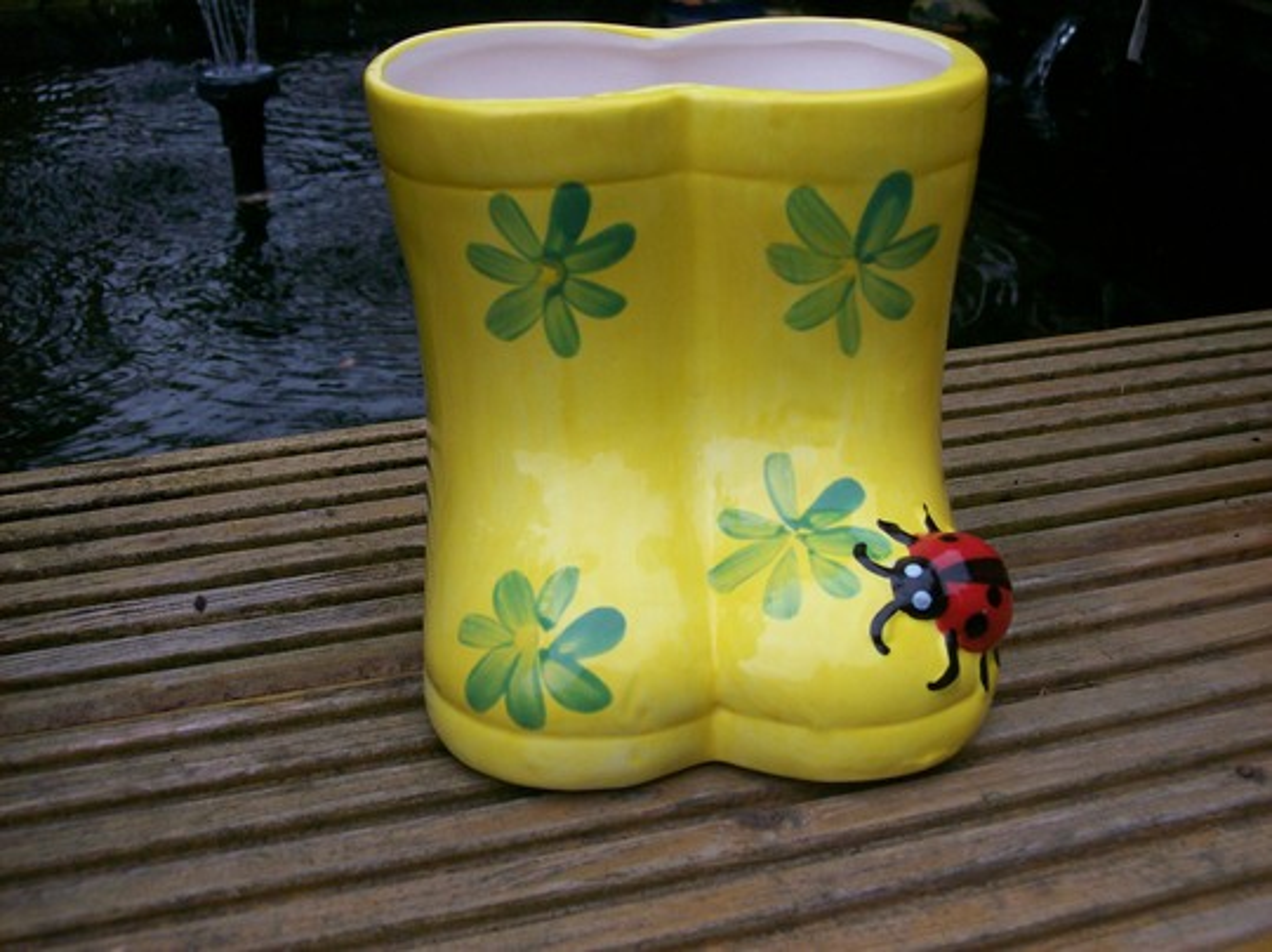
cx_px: 636
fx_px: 1652
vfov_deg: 32.1
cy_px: 476
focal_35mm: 45
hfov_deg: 42.1
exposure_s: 1/303
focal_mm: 7.6
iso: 80
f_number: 3
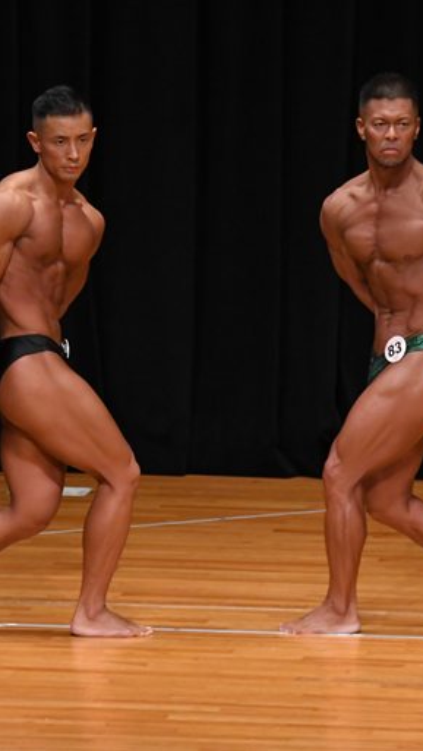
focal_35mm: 427
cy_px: 375
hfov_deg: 2.8
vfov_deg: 5.1
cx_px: 27
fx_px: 8505
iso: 3200
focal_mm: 180
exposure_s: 1/400
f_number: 5.6
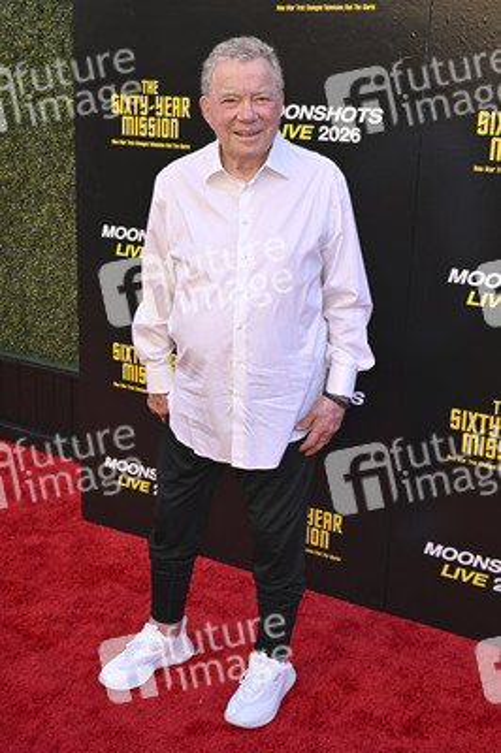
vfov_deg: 48.5
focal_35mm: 40
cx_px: 250
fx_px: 836
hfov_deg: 33.3
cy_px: 376
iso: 640
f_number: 6.3
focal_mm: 40
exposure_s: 1/250
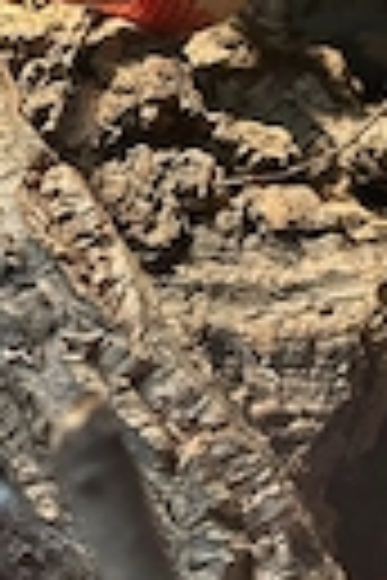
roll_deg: -0.6
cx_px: 22
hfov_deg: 16.0
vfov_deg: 23.4
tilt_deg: -25.4
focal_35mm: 84
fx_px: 1354
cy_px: 31
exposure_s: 1/50
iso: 320
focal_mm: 5.7
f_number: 1.5
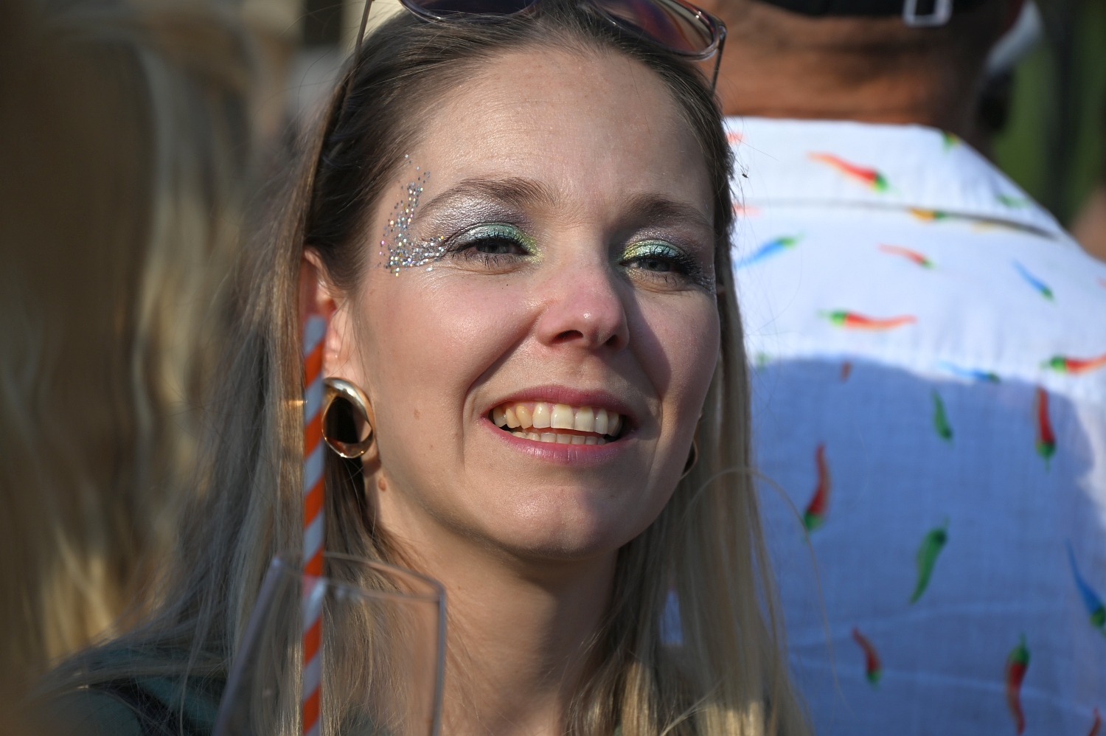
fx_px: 5526
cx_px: 553
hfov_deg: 11.4
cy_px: 368
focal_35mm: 180
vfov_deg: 7.6
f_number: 6.3
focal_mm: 180
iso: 200
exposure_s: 1/640
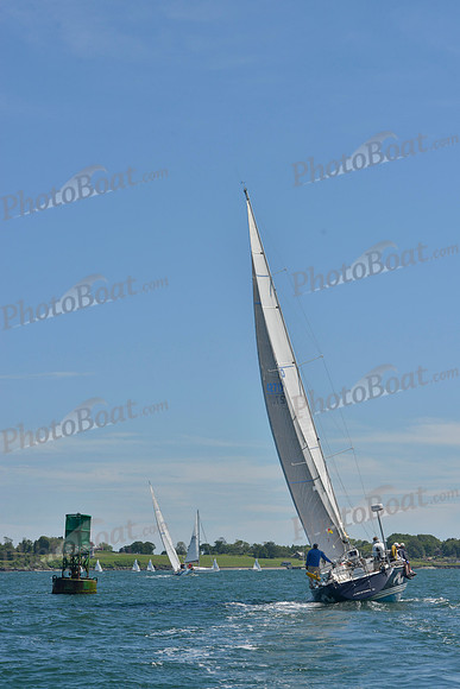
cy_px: 344
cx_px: 230
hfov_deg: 15.2
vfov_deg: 22.6
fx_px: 1724
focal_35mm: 90
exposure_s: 1/1250
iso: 280
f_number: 10
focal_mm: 90
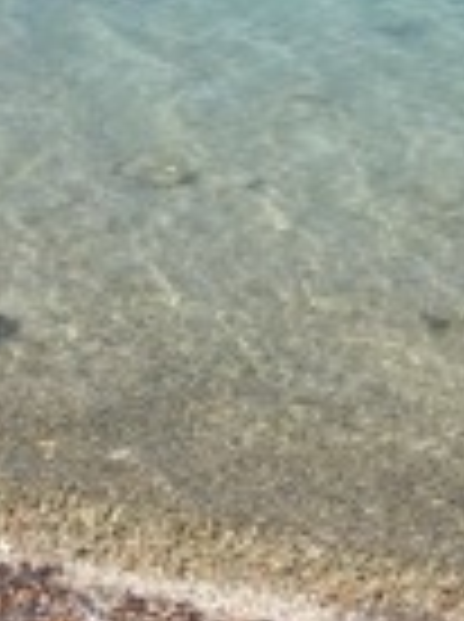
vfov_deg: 14.6
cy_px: -72
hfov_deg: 11.2
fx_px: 2366
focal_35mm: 132
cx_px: 302
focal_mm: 4.28
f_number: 2.4
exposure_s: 1/1972
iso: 64
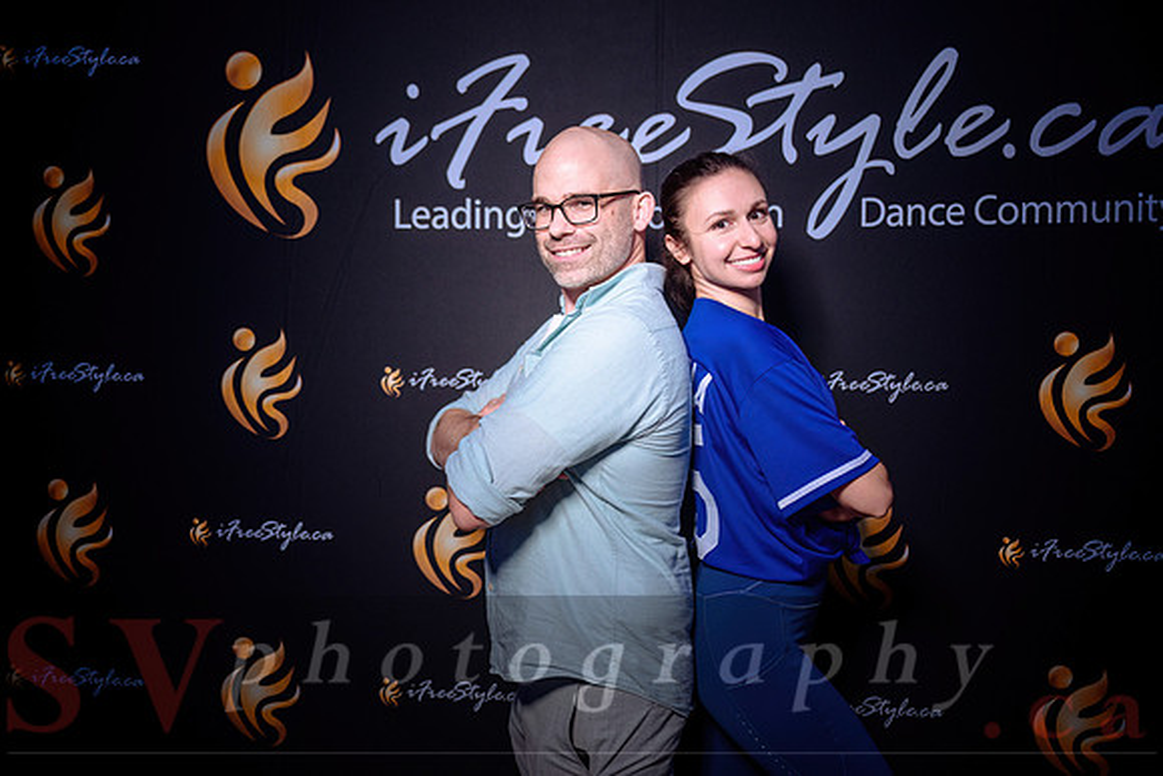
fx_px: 1013
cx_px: 572
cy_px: 388
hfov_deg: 59.7
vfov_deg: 41.9
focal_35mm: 31
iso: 800
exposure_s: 1/125
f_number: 2.8
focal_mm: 30.5
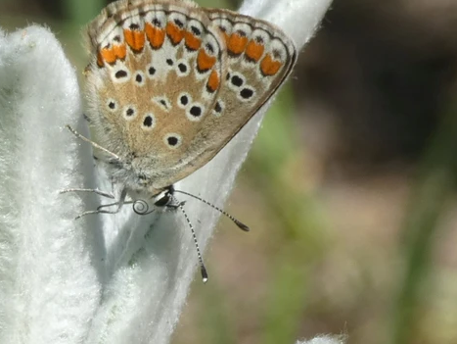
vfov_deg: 6.9
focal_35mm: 215
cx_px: 161
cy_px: 132
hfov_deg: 9.2
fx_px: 2841
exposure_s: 1/160
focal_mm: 28.1
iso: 80
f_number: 5.4
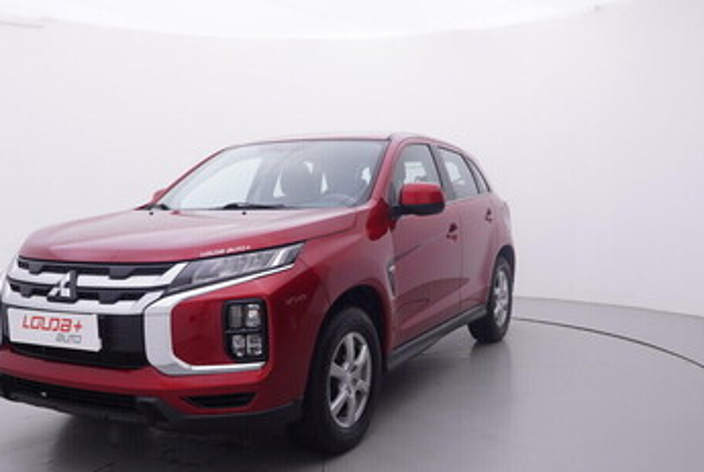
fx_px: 701
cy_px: 277
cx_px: 328
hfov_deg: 53.3
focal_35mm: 36
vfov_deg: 37.1
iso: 200
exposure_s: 1/80
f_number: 5
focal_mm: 15
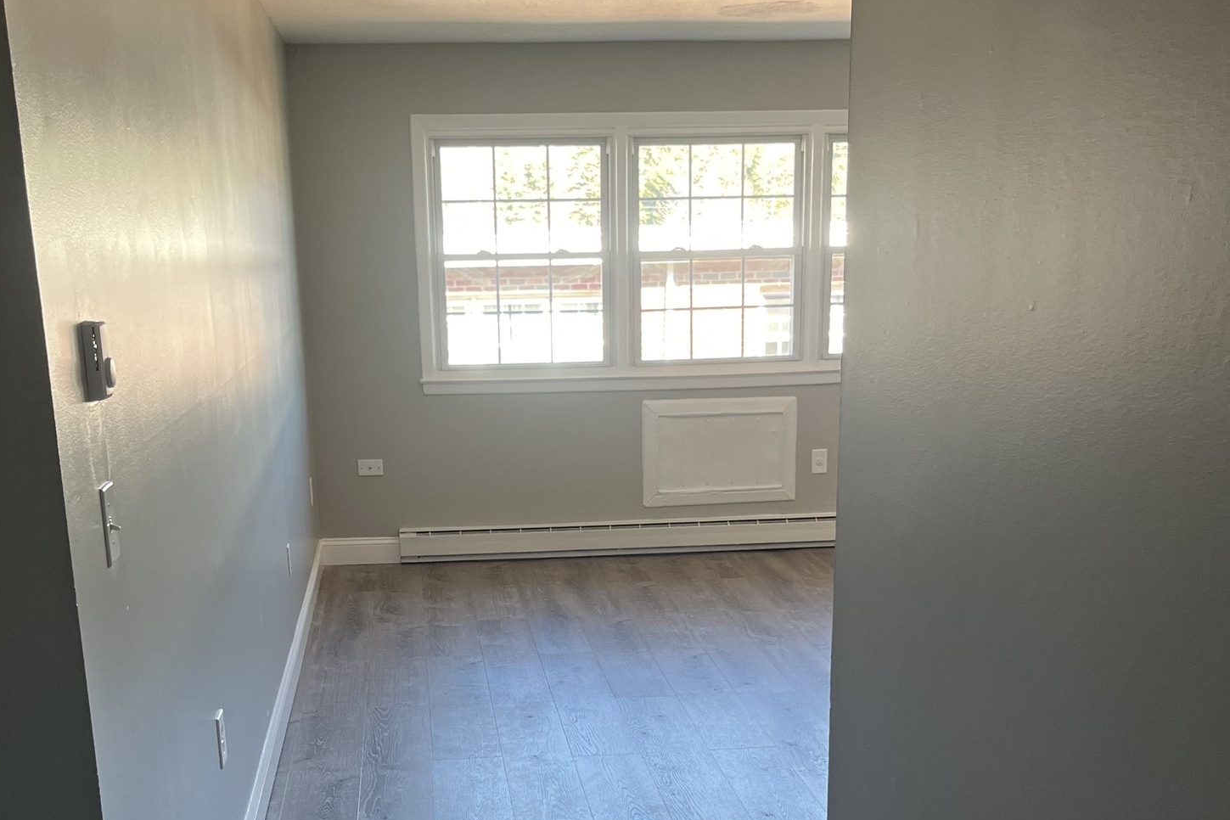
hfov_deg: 45.4
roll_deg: +1.5
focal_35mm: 43
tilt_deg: -15.5
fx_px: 1469
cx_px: 551
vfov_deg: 30.4
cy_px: 662
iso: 125
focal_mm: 5.1
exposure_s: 1/121
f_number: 1.6
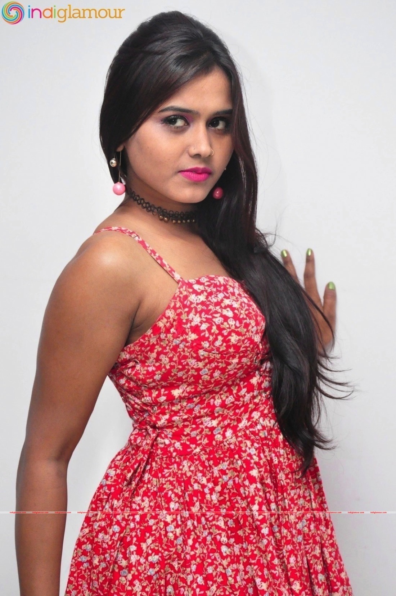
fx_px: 1439
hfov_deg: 15.7
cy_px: 298
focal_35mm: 87
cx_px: 198
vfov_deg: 23.4
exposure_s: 1/125
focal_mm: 58
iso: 3200
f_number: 5
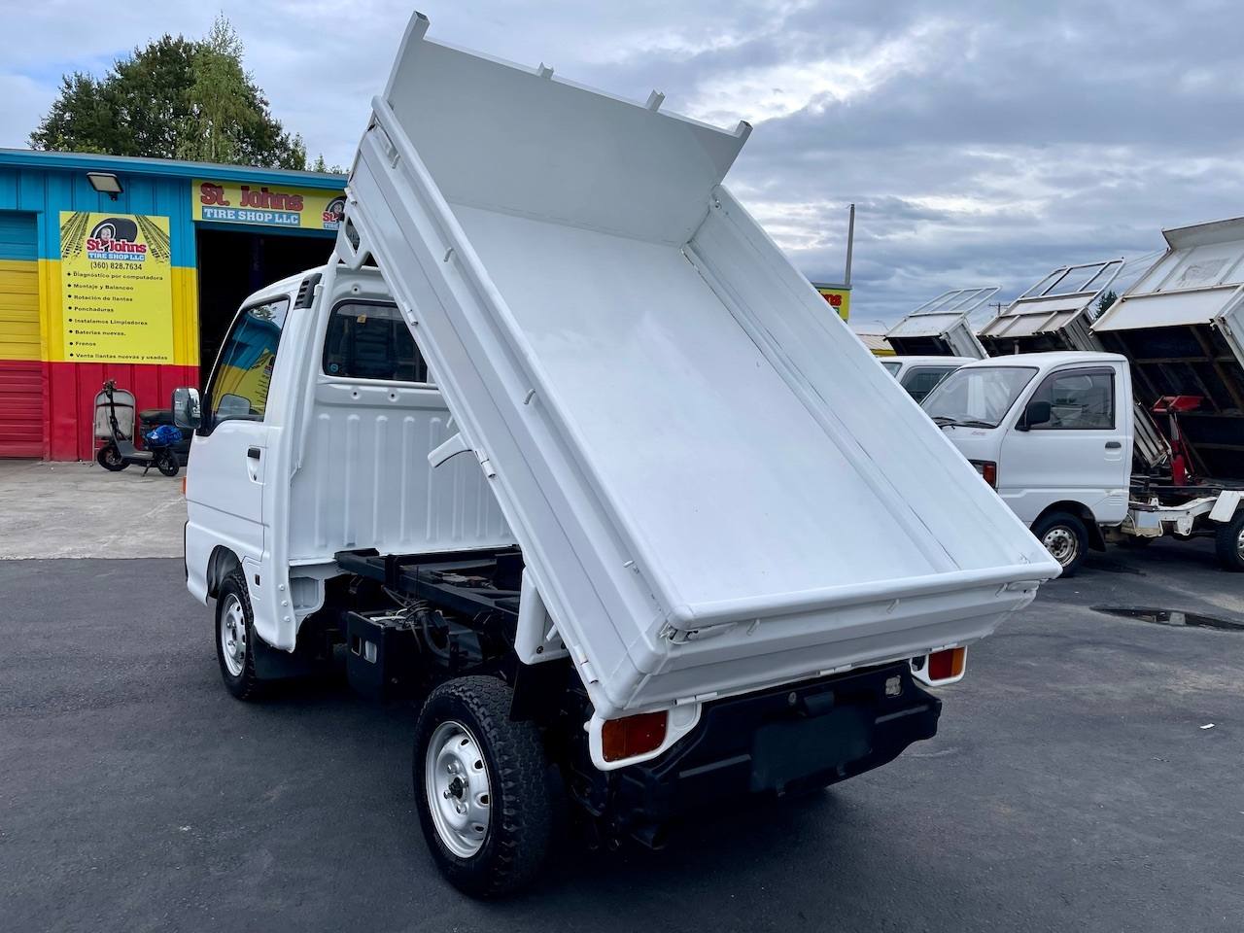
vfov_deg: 54.9
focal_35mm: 25
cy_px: 466
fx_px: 898
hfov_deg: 69.4
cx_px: 622
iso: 32
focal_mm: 5.1
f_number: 1.6
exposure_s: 1/2083
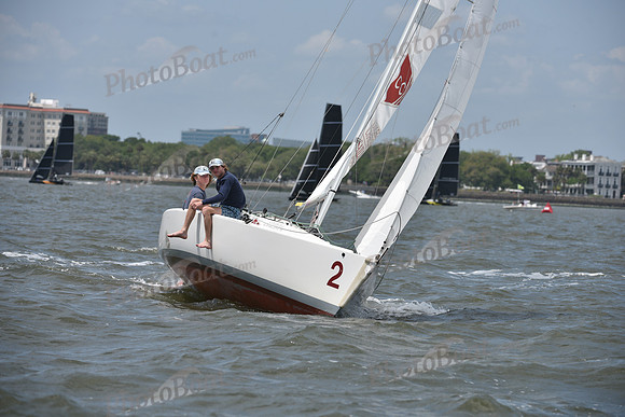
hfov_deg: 9.8
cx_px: 312
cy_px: 208
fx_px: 3647
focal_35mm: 210
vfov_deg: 6.5
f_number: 6.3
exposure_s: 1/800
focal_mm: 210
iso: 100
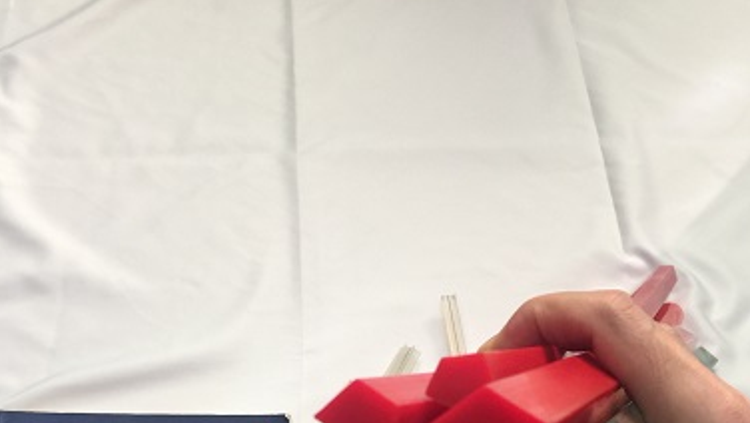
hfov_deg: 47.3
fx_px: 856
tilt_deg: -66.8
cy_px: 505
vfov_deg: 25.1
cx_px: 375
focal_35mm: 43
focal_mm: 4.15
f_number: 2.2
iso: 64
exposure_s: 1/33
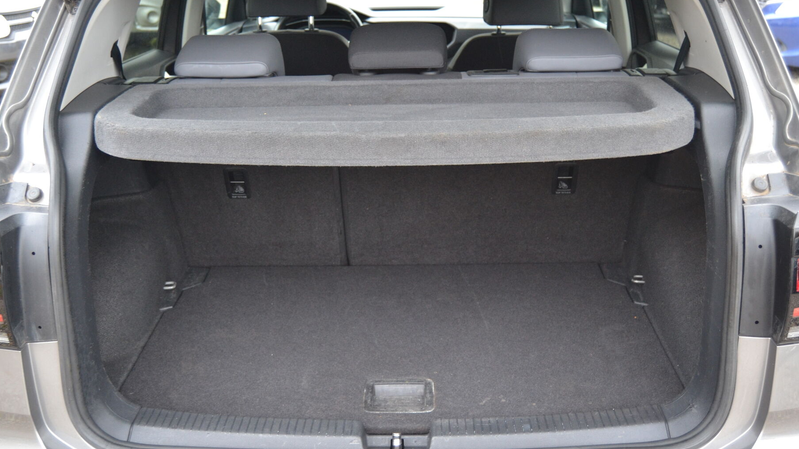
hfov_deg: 50.5
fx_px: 847
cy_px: 202
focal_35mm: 40
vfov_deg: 29.7
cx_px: 396
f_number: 3.8
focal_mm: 24
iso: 720
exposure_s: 1/60
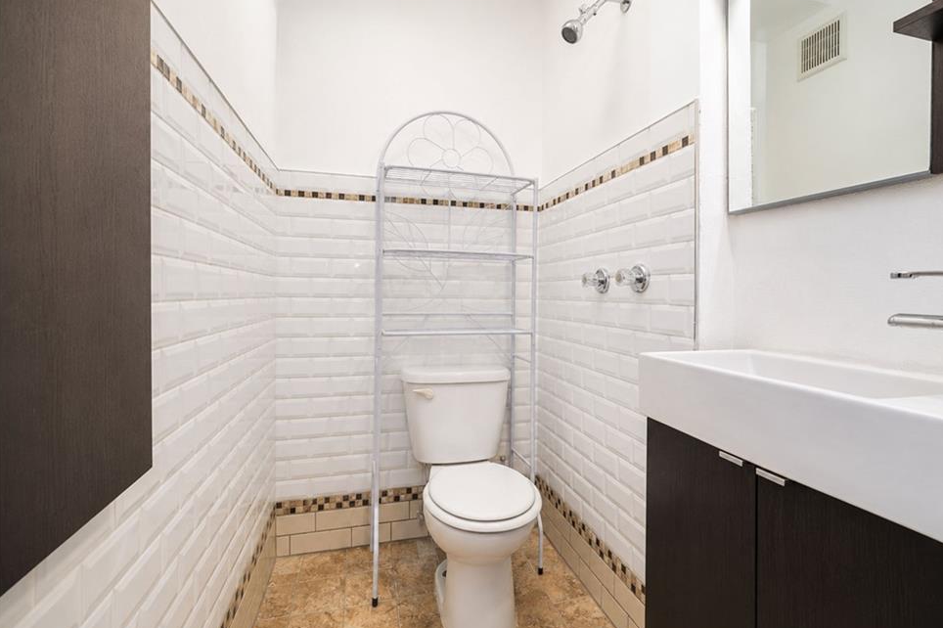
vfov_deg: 70.4
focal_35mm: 17
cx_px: 495
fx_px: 445
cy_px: 302
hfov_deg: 93.2
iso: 64
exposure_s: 1/30
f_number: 4
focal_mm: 16
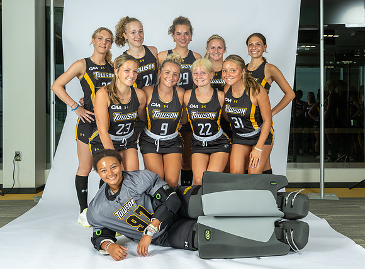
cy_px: 128
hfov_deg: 43.6
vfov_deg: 33.2
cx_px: 233
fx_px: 451
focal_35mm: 43
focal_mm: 34
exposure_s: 1/200
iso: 160
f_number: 10
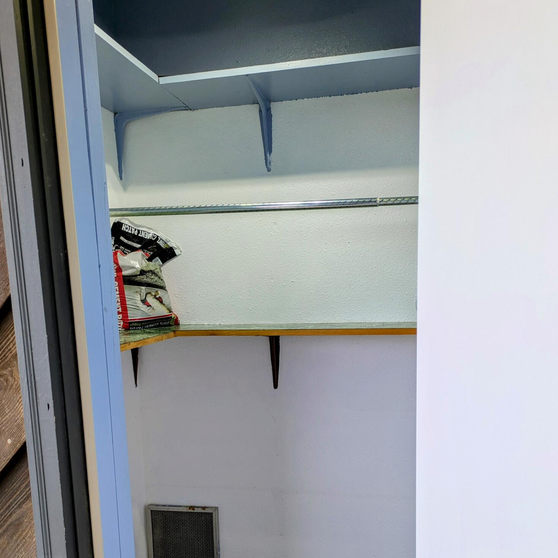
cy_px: 370
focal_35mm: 30
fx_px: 547
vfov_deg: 53.0
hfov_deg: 54.0
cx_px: 279
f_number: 1.89
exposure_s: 1/120
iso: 53
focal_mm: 5.43
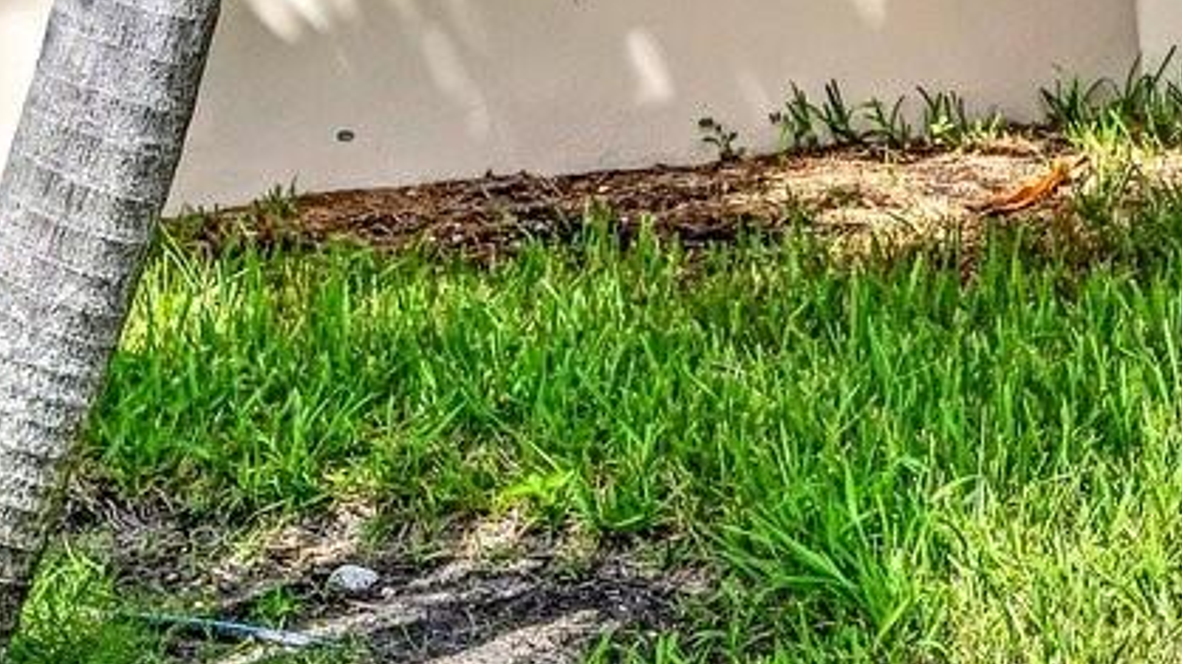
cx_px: 2319
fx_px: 4983
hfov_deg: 12.1
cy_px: -660
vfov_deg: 7.3
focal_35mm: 159
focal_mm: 31
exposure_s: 1/400
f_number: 8
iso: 200
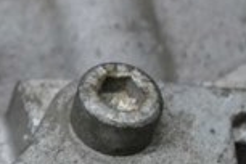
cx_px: -212
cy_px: -14
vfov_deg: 4.0
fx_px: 2351
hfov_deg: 5.9
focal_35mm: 344
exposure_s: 1/200
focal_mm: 55
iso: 3200
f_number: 5.6
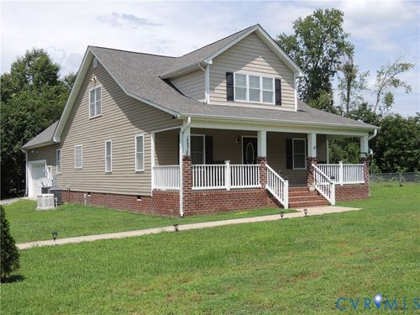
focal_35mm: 40
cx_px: 210
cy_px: 158
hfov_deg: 46.8
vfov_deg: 36.0
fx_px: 485
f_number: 3.3
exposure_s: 1/1000
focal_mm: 7.1
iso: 100
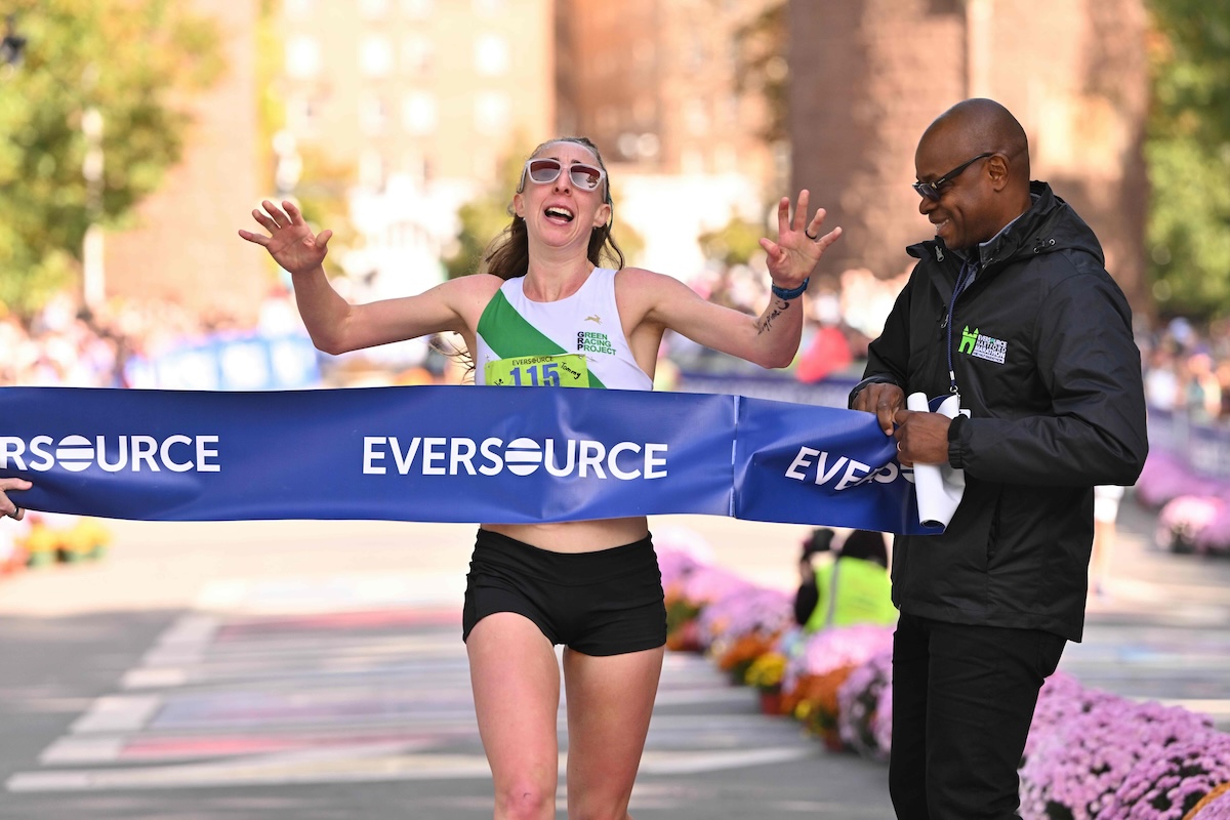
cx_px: 615
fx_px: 6320
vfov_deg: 7.4
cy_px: 410
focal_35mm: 185
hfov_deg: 11.1
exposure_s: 1/1000
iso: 640
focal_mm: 185
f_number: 4.5
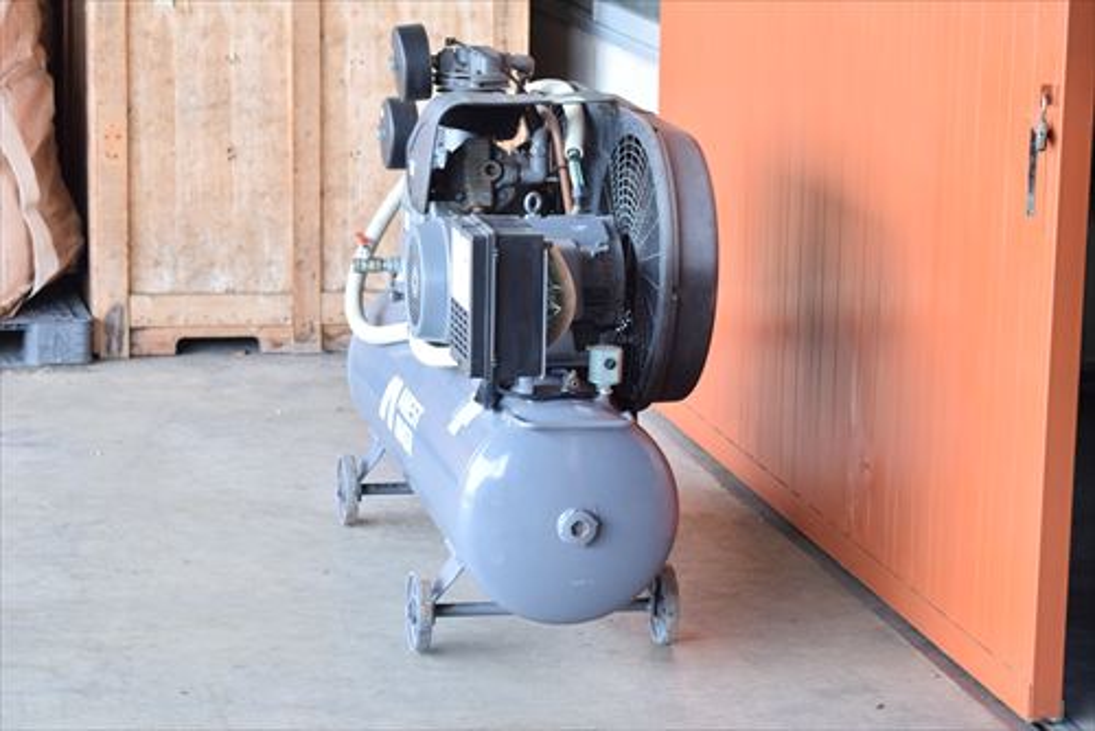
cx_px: 548
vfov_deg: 14.1
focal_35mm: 98
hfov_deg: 20.9
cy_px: 366
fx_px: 2967
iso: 1250
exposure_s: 1/160
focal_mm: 65
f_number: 6.3
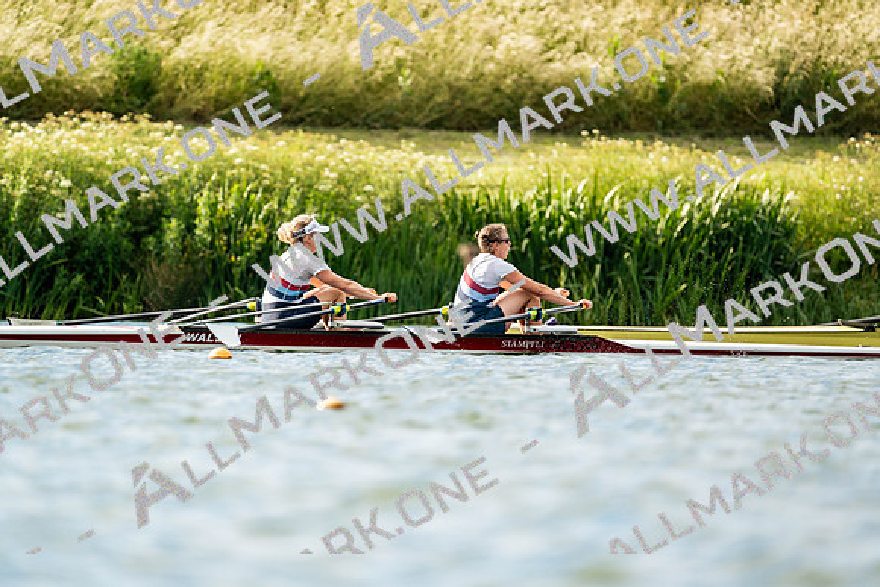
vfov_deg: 2.3
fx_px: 14669
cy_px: 294
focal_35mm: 600
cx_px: 440
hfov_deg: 3.4
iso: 400
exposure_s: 1/2000
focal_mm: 600
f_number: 6.3
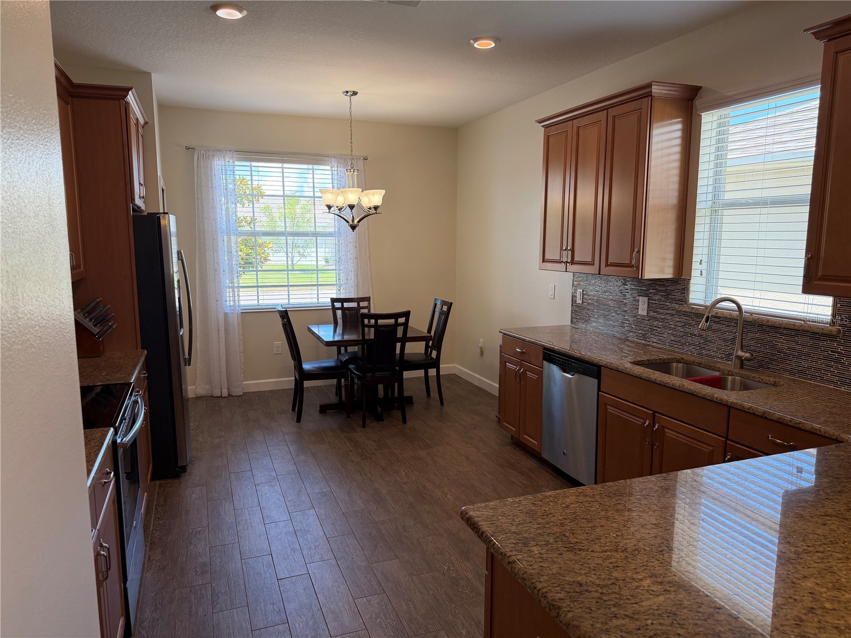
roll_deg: +0.3
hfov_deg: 71.6
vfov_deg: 56.8
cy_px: 319
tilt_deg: -9.1
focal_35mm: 24
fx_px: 590
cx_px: 426
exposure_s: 1/207
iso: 125
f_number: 1.78
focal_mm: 6.76
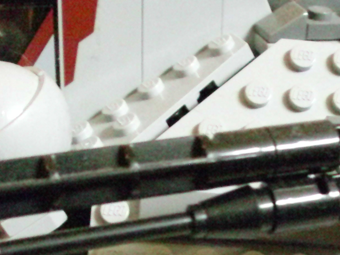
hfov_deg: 17.6
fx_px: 1090
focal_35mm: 111
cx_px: 269
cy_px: 256
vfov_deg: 13.2
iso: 1600
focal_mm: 6.3
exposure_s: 1/9
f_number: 3.1
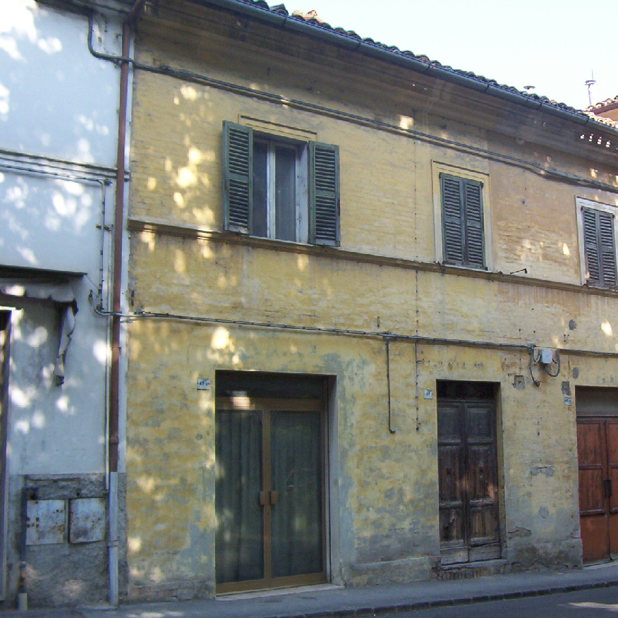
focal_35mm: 43
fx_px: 869
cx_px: 413
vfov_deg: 39.2
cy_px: 310
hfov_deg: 38.7
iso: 100
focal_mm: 5.54
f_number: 2.76
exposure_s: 1/442
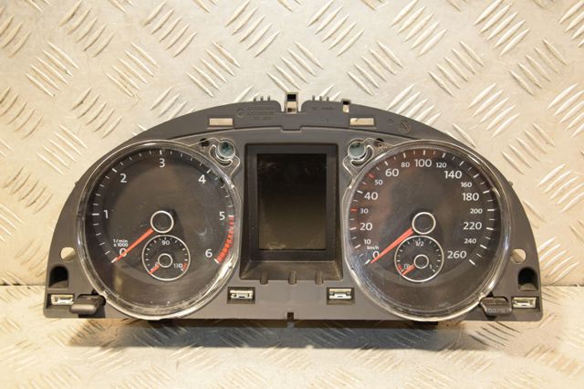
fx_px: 730
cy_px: 194
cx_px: 292
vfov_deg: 29.8
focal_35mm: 45
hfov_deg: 43.6
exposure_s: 1/100
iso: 800
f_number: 5
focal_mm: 30
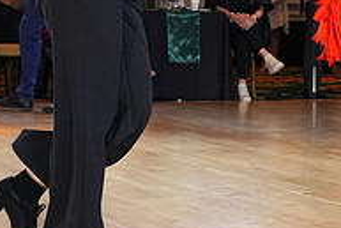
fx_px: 1422
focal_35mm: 150
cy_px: -110
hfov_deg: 13.7
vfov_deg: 8.9
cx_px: 204
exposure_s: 1/200
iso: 5000
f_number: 6.3
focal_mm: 50
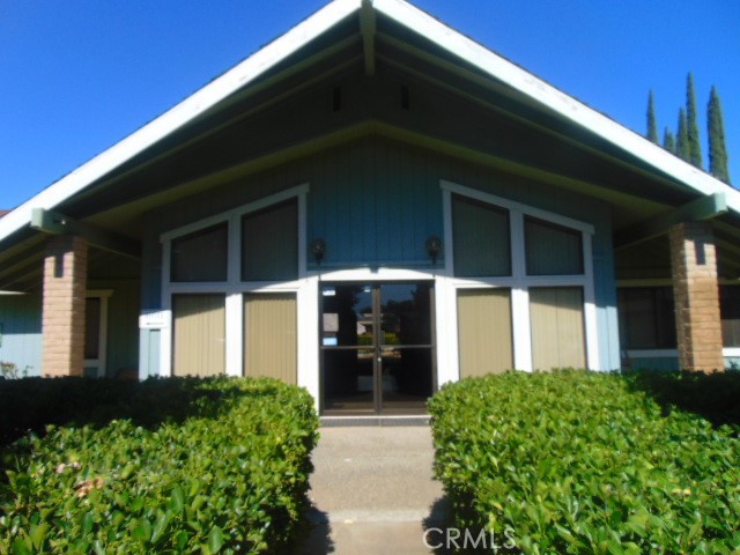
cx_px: 370
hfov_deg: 69.4
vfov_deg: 54.9
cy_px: 278
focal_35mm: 25
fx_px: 534
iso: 80
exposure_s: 1/1000
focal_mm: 4.5
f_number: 3
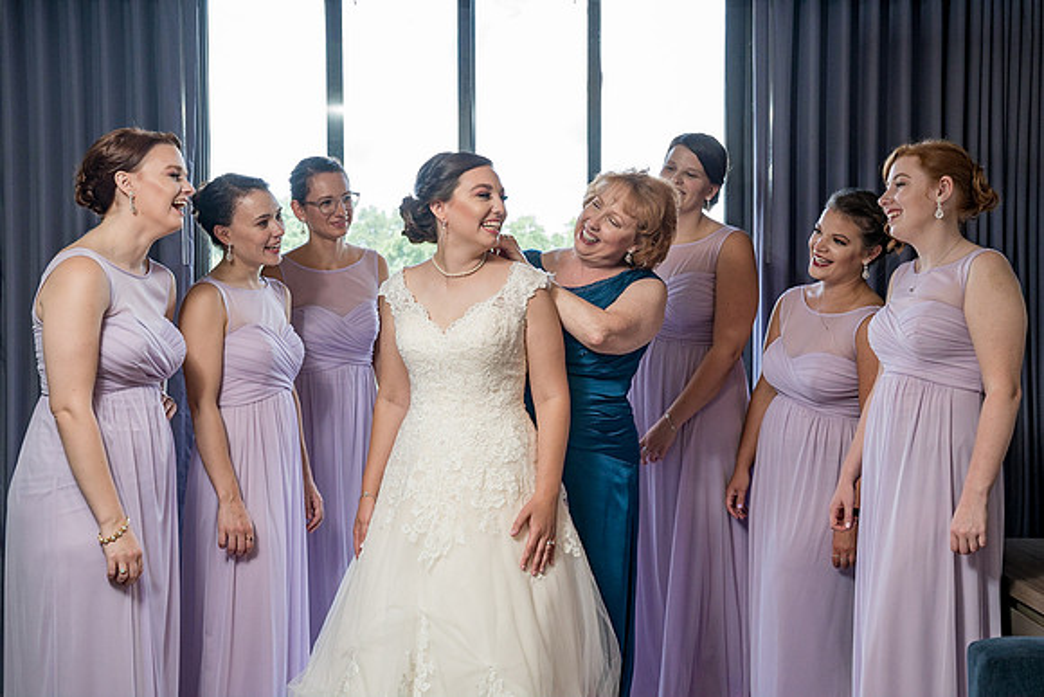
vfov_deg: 29.4
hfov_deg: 42.9
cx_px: 547
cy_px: 326
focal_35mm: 46
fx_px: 1327
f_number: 5.6
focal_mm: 43
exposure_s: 1/200
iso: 1000
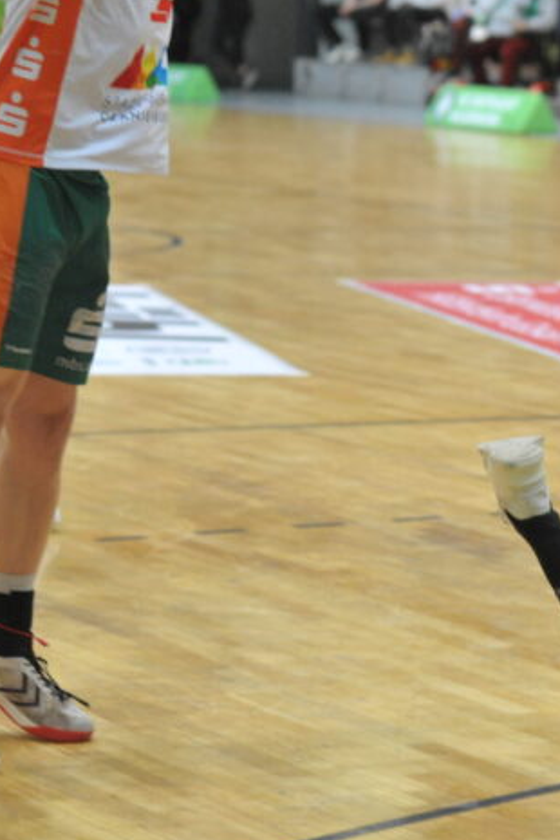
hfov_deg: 7.2
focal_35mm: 187
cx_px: 827
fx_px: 4363
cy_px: 494
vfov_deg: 11.0
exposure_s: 1/500
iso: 3200
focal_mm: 85
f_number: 4
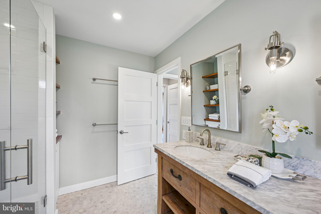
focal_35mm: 14
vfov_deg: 81.2
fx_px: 125
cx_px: 160
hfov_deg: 104.3
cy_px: 107
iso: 400
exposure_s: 1/15
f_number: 8
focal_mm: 14
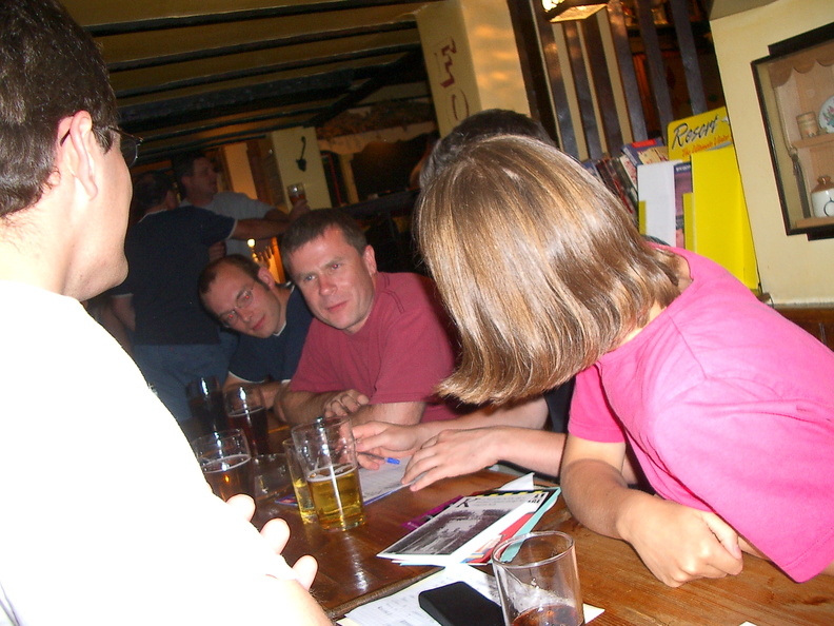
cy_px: 313
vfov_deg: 40.7
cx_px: 417
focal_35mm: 35
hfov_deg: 52.6
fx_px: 843
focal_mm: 5.8
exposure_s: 1/40
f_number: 2.6
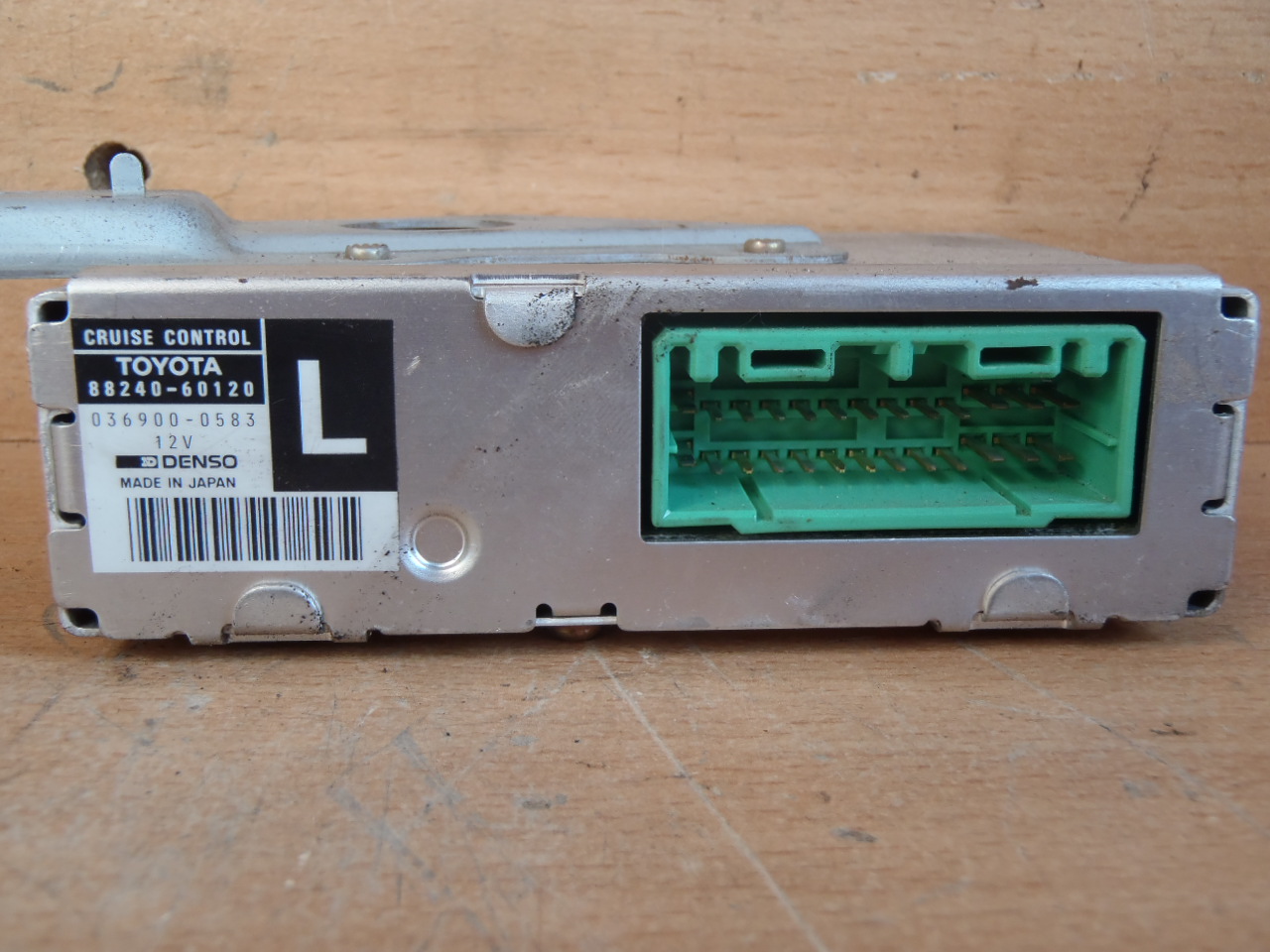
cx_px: 635
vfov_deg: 38.7
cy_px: 476
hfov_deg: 50.1
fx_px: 1357
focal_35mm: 37
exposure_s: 1/40
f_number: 4.7
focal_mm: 6.64
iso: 125
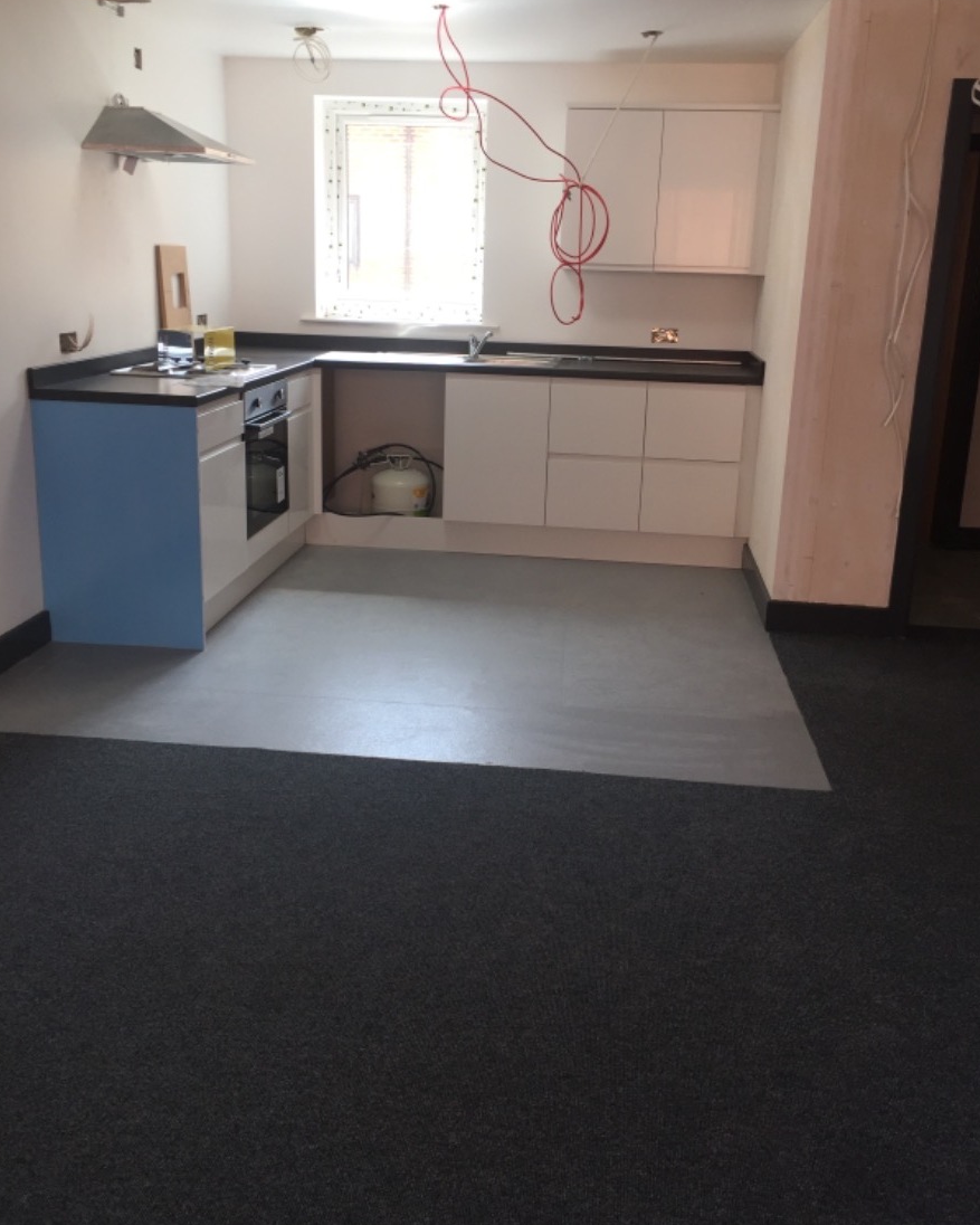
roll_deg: -1.3
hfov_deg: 47.1
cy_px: 560
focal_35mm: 31
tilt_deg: -12.8
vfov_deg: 57.1
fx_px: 1124
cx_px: 495
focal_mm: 4.15
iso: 40
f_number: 2.2
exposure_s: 1/100
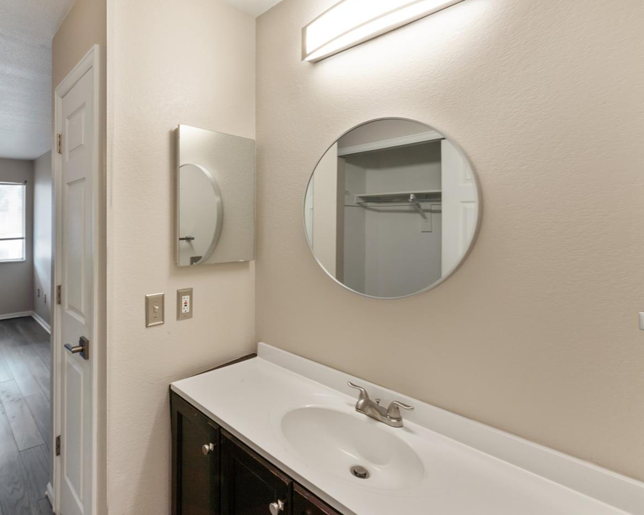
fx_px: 343
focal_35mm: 18
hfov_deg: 84.0
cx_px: 226
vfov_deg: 73.7
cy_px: 243
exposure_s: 2
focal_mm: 14
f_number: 22
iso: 100
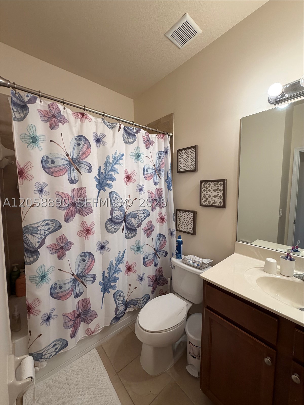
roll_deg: -0.7
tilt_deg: -4.2
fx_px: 164
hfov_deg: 85.7
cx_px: 152
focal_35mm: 14
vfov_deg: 102.1
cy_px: 202
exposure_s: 1/120
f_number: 2.2
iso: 125
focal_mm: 2.22
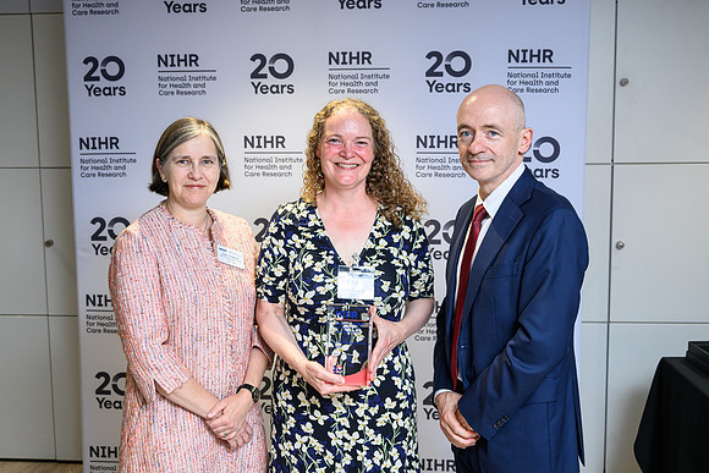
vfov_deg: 31.0
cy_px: 236
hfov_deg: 45.1
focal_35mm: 43
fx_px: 853
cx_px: 354
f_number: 4.5
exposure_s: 1/200
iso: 1250
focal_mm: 43
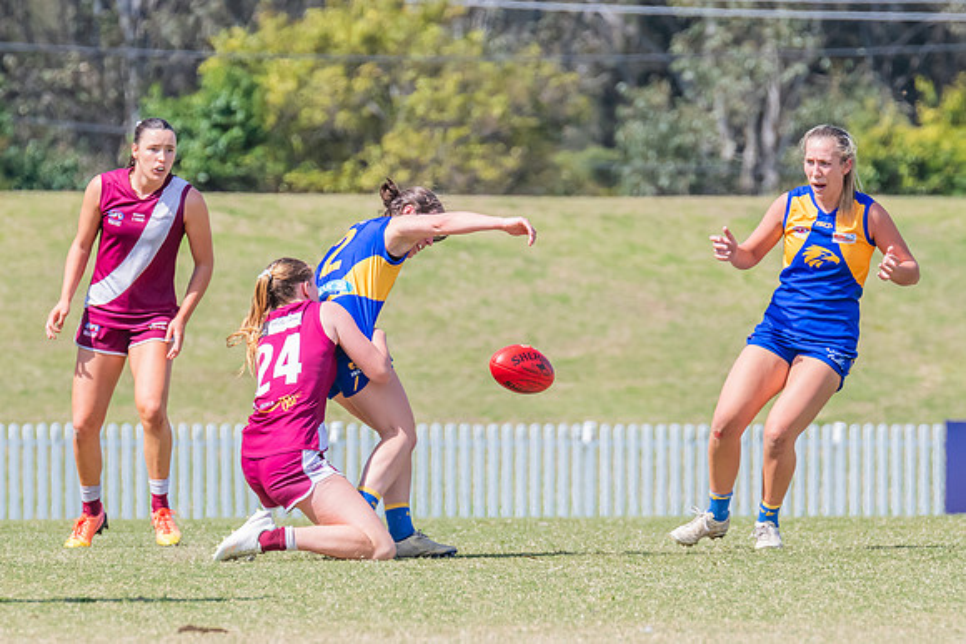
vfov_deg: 2.2
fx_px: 16486
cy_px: 285
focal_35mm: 614
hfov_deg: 3.4
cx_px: 469
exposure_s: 1/1250
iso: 800
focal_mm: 380
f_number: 9
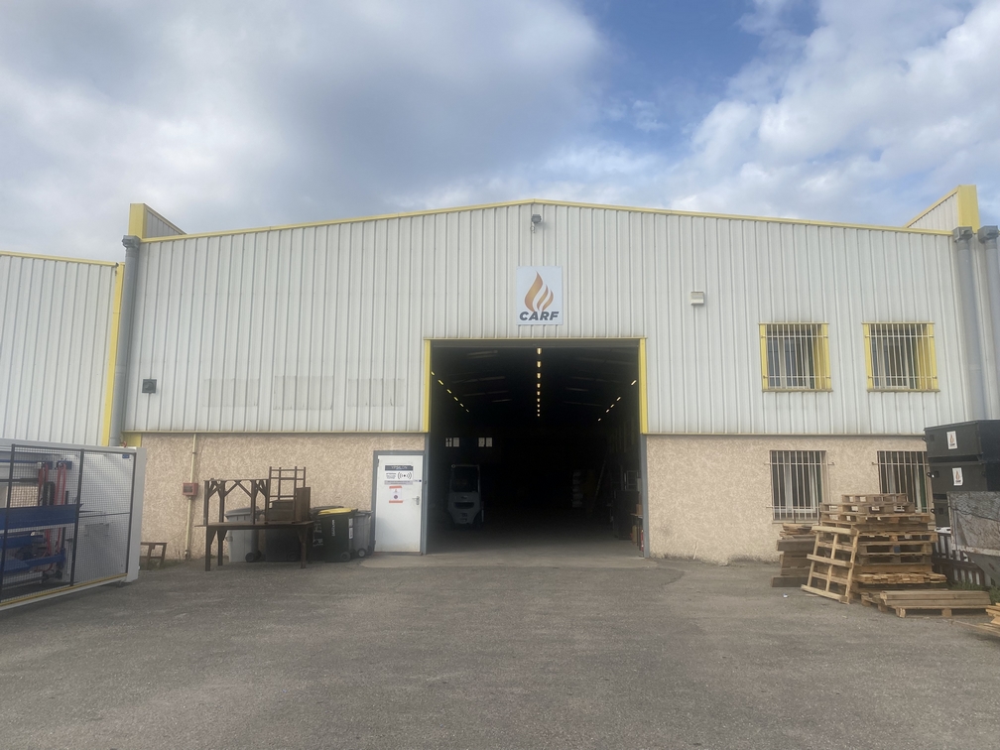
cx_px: 500
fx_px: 751
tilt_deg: +9.3
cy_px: 375
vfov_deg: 53.1
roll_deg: -1.1
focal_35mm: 26
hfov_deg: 67.3
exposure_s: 1/3300
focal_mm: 4.25
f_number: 1.8
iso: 32
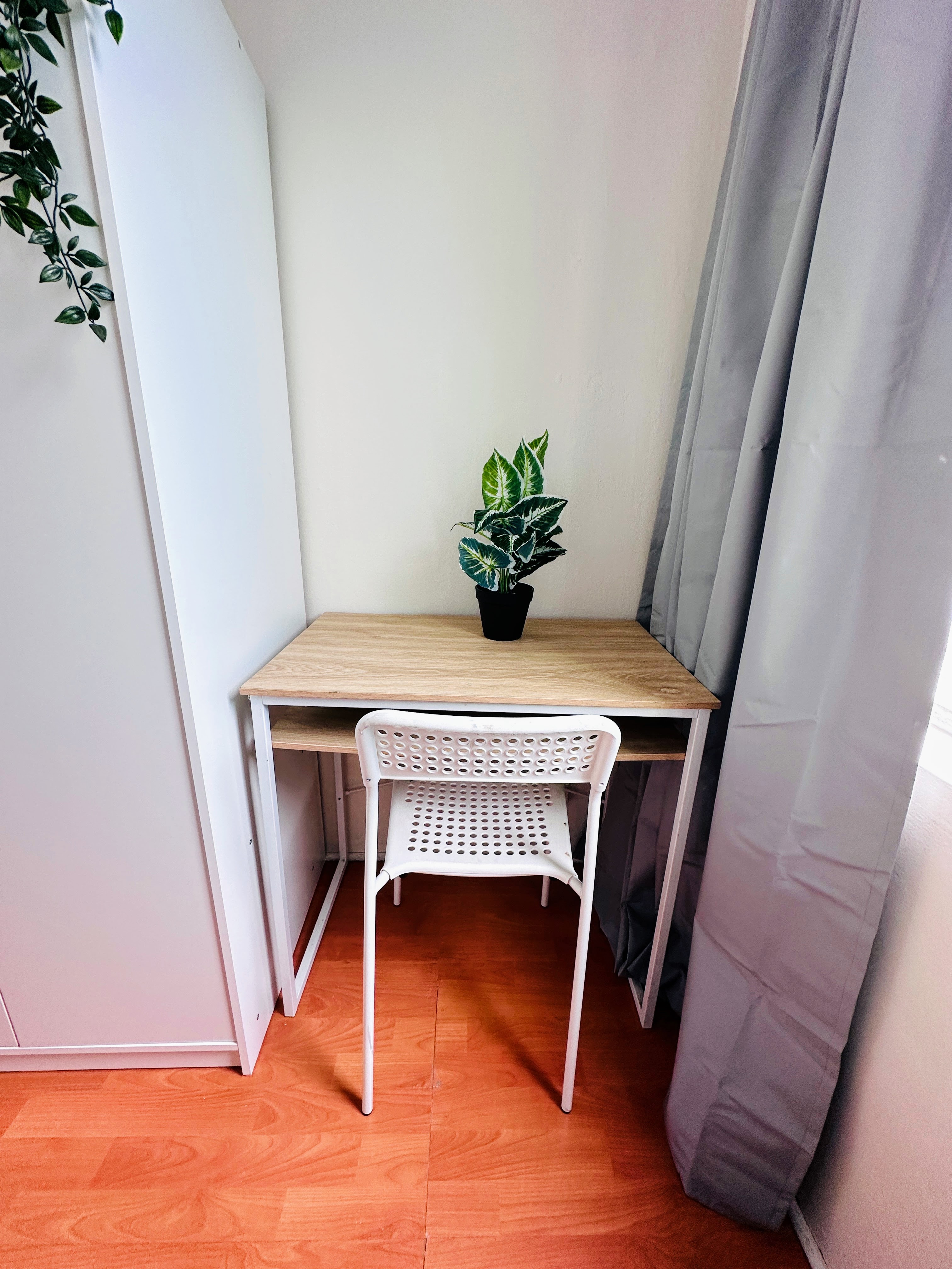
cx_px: 476
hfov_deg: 85.7
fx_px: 513
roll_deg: -1.5
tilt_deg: -17.0
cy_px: 634
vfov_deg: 102.1
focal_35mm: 14
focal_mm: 2.22
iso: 125
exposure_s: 1/99
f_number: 2.2
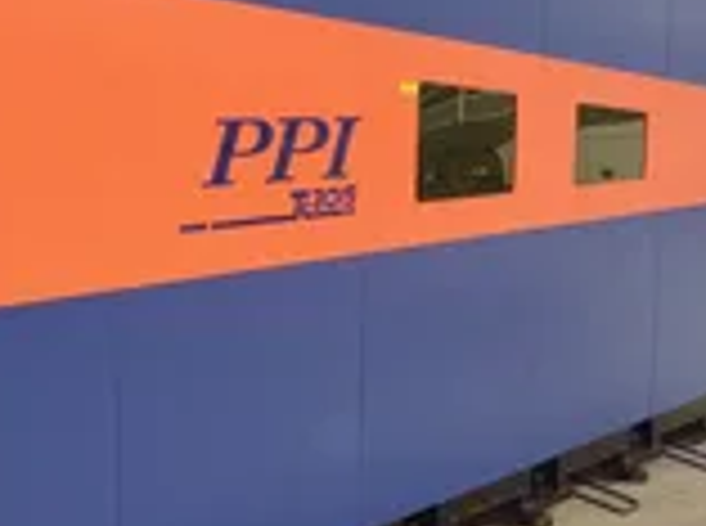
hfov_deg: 27.6
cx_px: 139
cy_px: 297
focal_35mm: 69
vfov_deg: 21.2
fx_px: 1404
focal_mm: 4.75
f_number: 1.7
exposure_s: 1/30
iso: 475
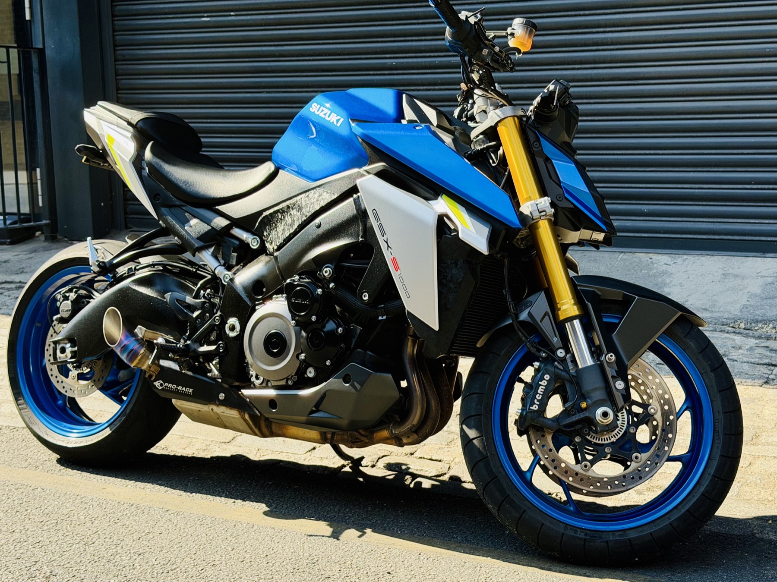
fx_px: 1077
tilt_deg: -10.2
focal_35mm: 48
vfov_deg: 30.3
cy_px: 291
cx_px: 388
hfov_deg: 39.7
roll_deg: +0.5
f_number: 1.78
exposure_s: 1/786
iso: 80
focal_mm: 6.76
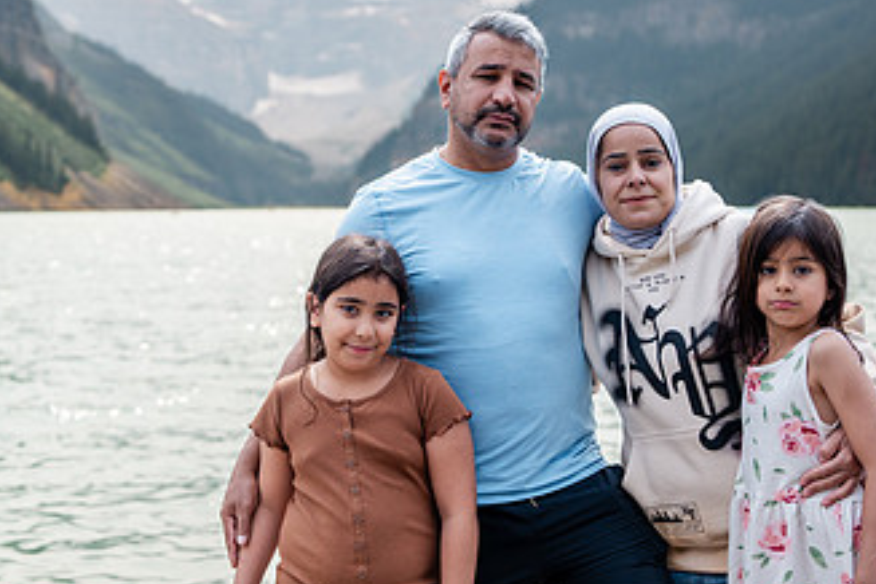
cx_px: 252
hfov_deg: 32.0
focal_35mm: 62
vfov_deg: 21.9
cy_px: 261
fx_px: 1509
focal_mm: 35
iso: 200
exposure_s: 1/2000
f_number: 2.5
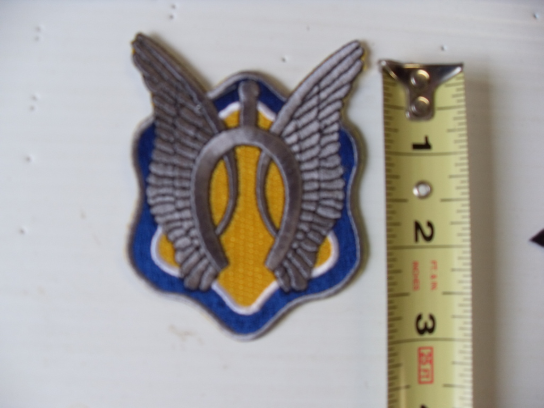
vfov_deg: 41.8
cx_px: 272
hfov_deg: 54.0
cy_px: 204
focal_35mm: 34
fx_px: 534
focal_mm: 6.3
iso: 160
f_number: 2.8
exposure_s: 1/45
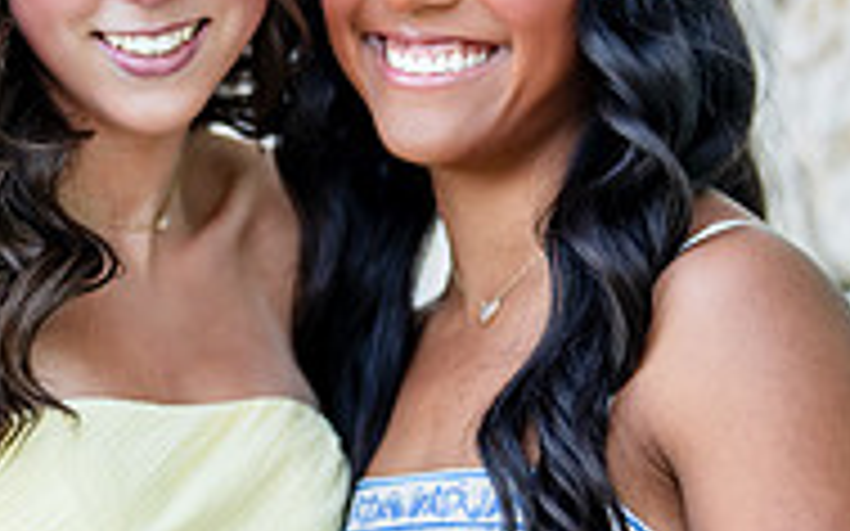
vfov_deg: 6.5
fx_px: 4701
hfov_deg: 10.3
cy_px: 216
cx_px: 457
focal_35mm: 203
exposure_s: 1/800
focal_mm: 50
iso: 100
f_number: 1.2
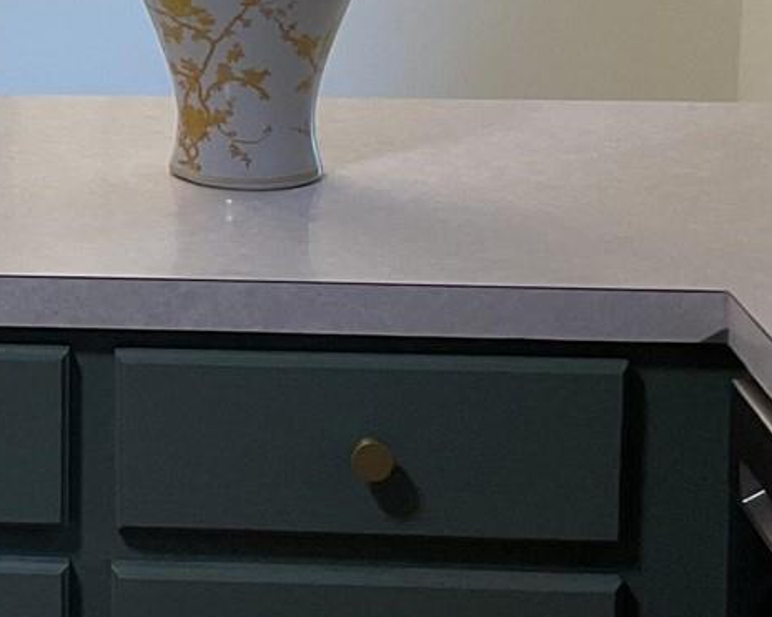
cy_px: -63
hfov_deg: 14.7
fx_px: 2855
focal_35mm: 125
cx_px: -261
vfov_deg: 12.1
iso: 50
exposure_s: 1/60
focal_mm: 3
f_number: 1.8
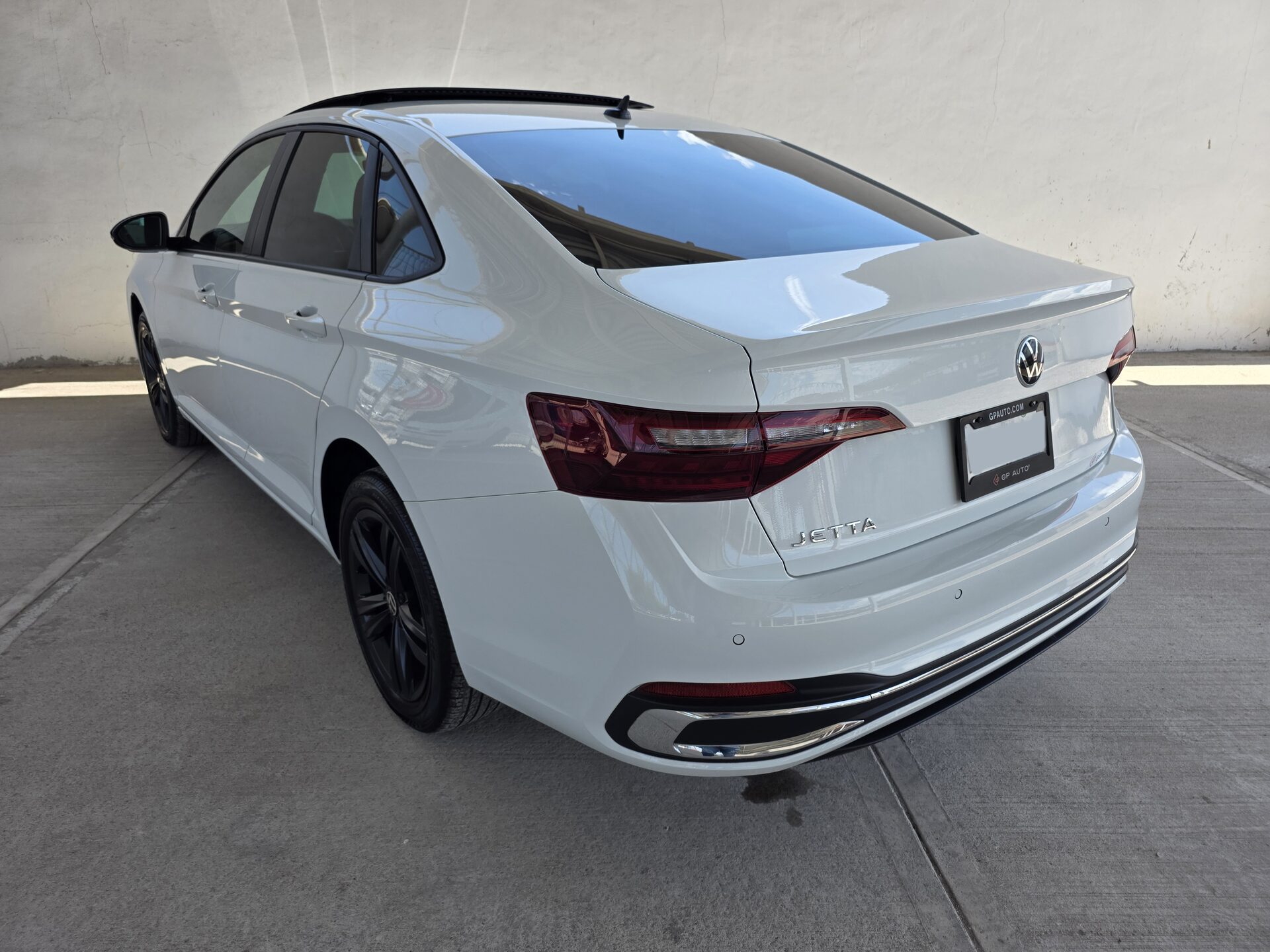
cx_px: 635
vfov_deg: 58.9
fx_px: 844
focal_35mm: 23
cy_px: 476
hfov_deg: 73.9
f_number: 1.7
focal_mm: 6.3
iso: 80
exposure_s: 1/1429
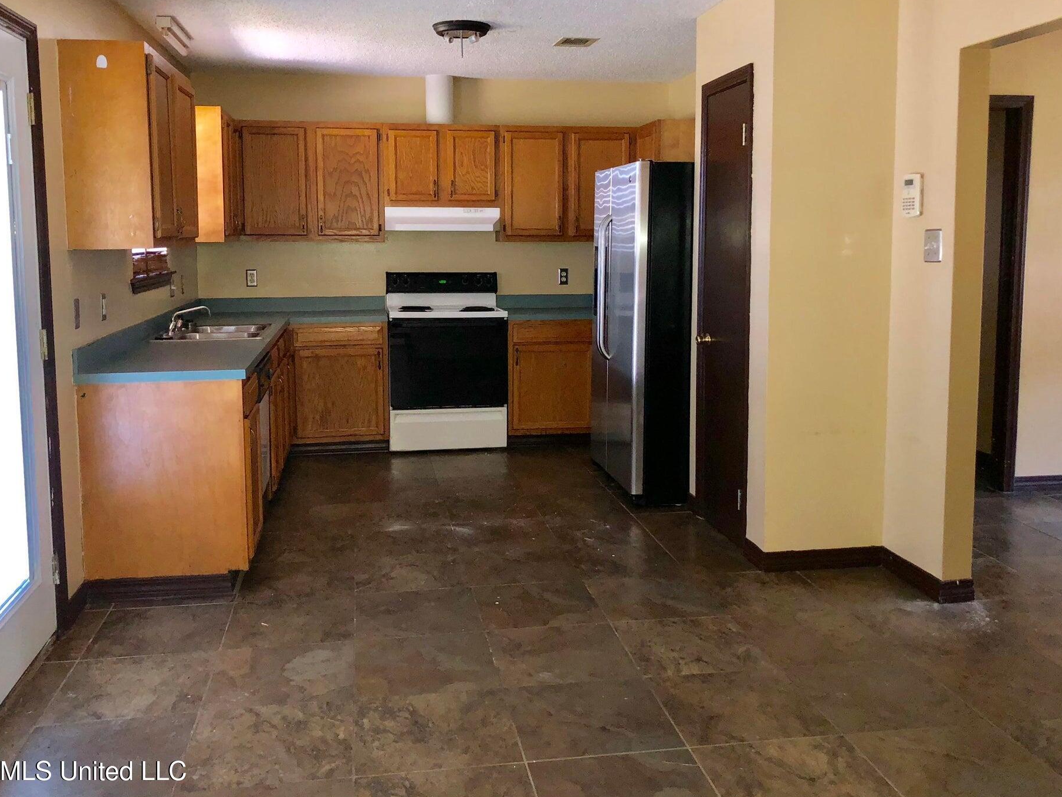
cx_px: 538
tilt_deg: -5.5
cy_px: 344
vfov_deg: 42.9
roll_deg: -0.5
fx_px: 1013
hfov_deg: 55.3
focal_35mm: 33
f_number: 1.8
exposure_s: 1/38
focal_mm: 3.99
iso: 160
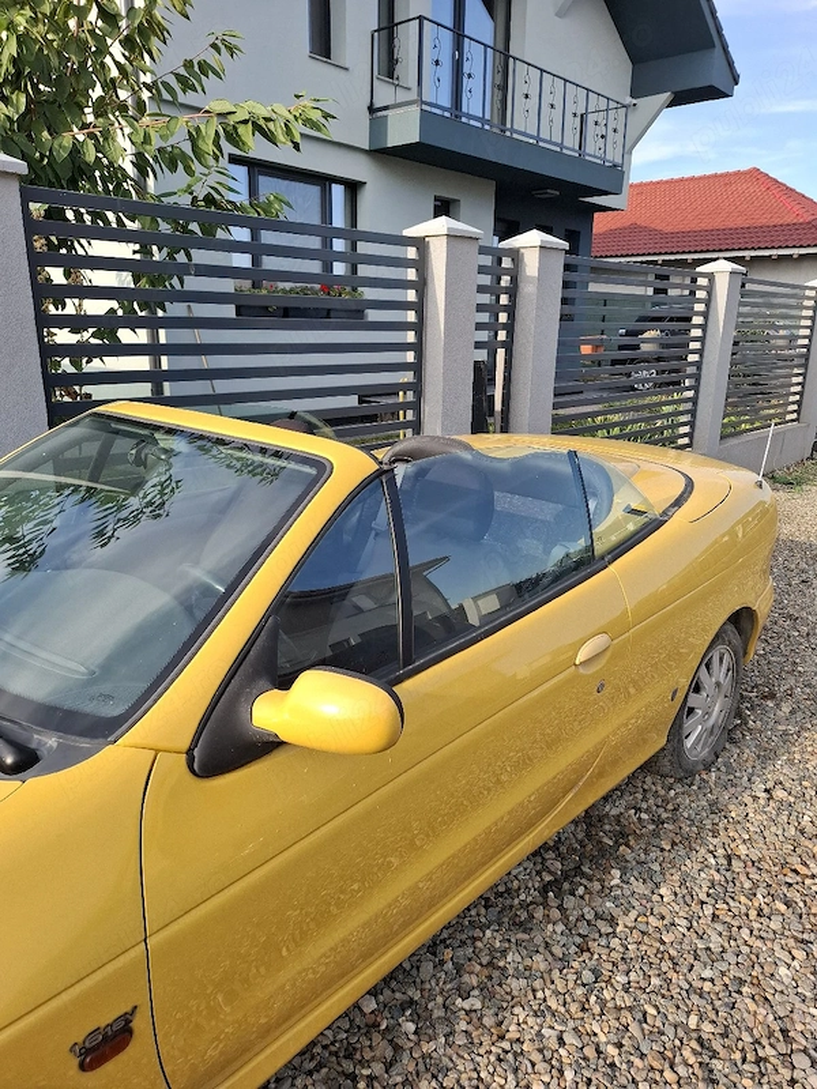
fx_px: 724
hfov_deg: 58.9
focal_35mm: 23
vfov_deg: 73.9
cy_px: 544
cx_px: 408
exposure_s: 1/714
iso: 50
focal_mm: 5.54
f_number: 1.8
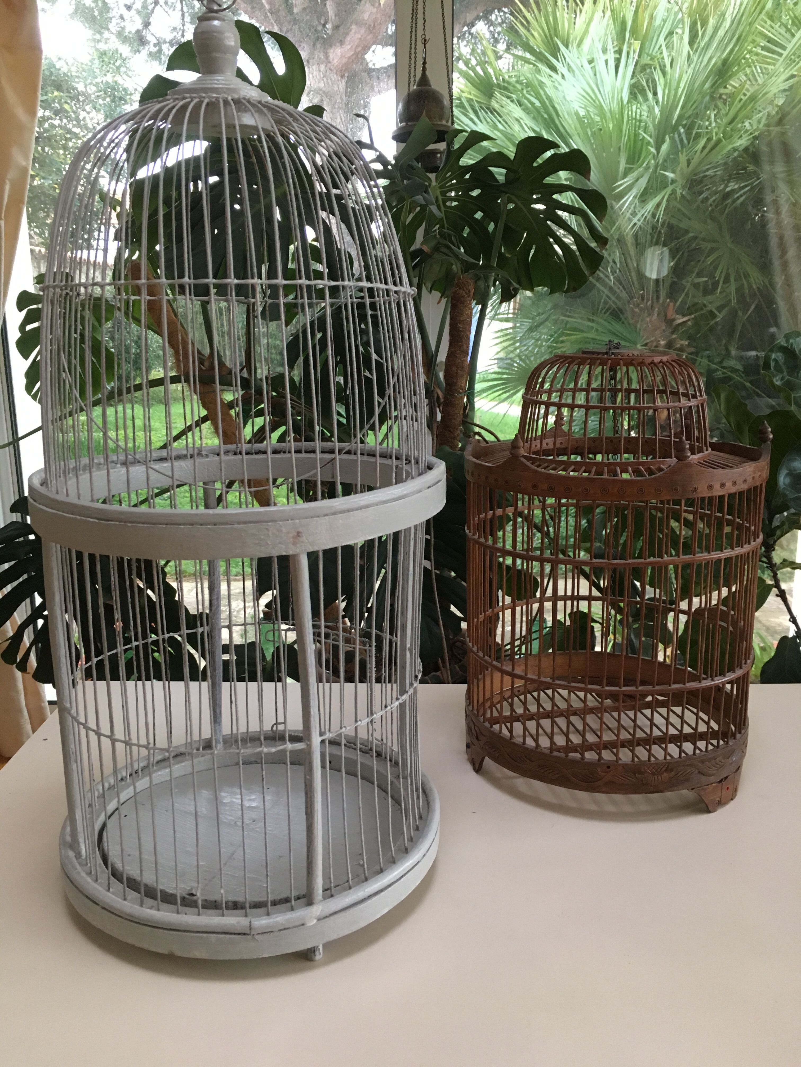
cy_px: 534
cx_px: 400
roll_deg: +0.3
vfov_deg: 61.7
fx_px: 895
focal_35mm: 29
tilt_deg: -12.5
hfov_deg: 48.2
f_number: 2.2
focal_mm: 4.15
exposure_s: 1/33
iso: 160
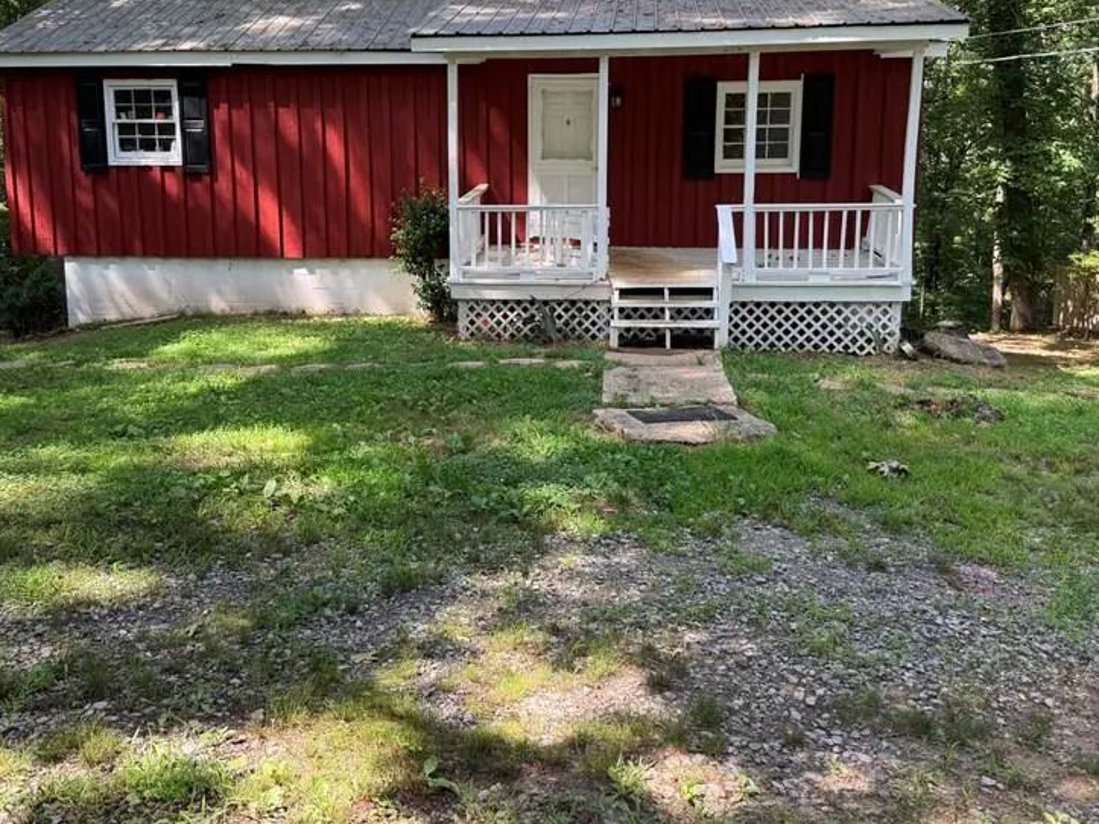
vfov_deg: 41.3
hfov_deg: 53.9
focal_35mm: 34
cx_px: 508
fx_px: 1079
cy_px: 283
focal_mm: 6.76
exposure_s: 1/188
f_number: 1.78
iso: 64
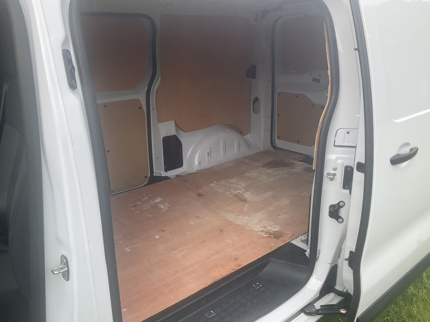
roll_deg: -0.3
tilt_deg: -14.3
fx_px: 360
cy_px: 161
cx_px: 215
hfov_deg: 61.7
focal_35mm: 29
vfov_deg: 48.2
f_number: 1.8
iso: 16
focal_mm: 3
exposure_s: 1/529
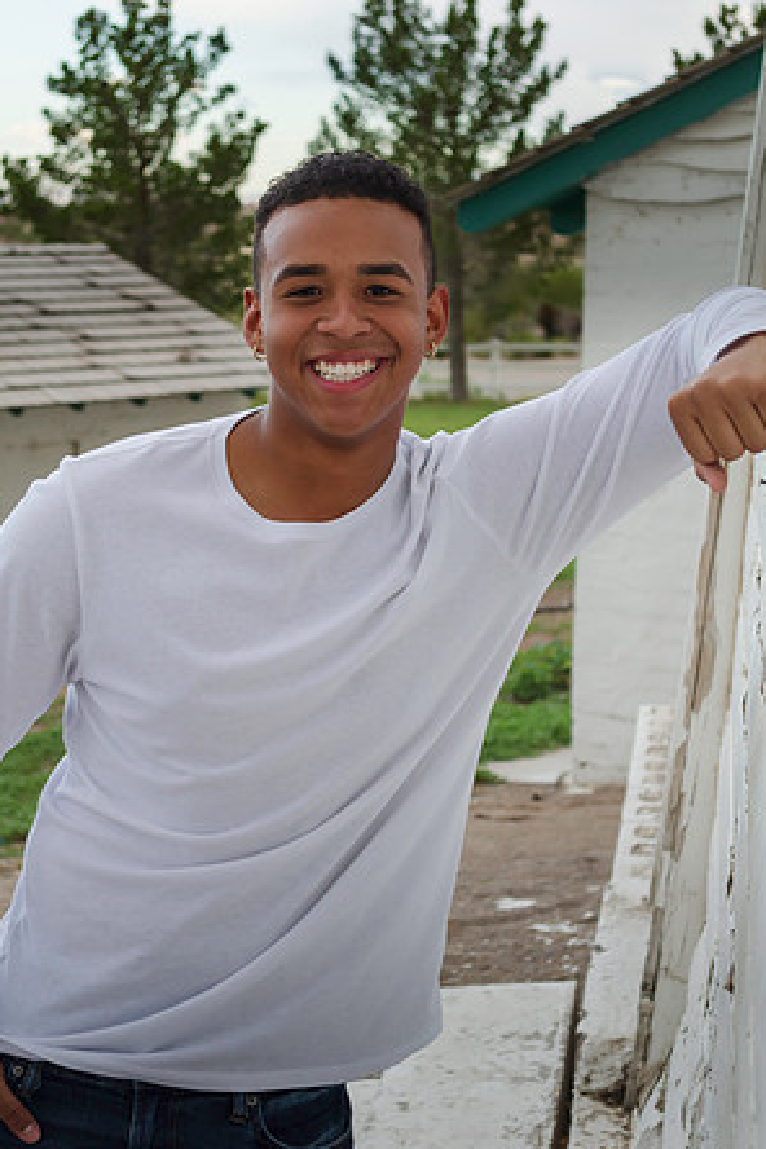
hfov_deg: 16.4
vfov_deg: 24.3
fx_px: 2665
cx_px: 383
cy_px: 572
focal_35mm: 84
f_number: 5.6
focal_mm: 55
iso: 200
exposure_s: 1/160
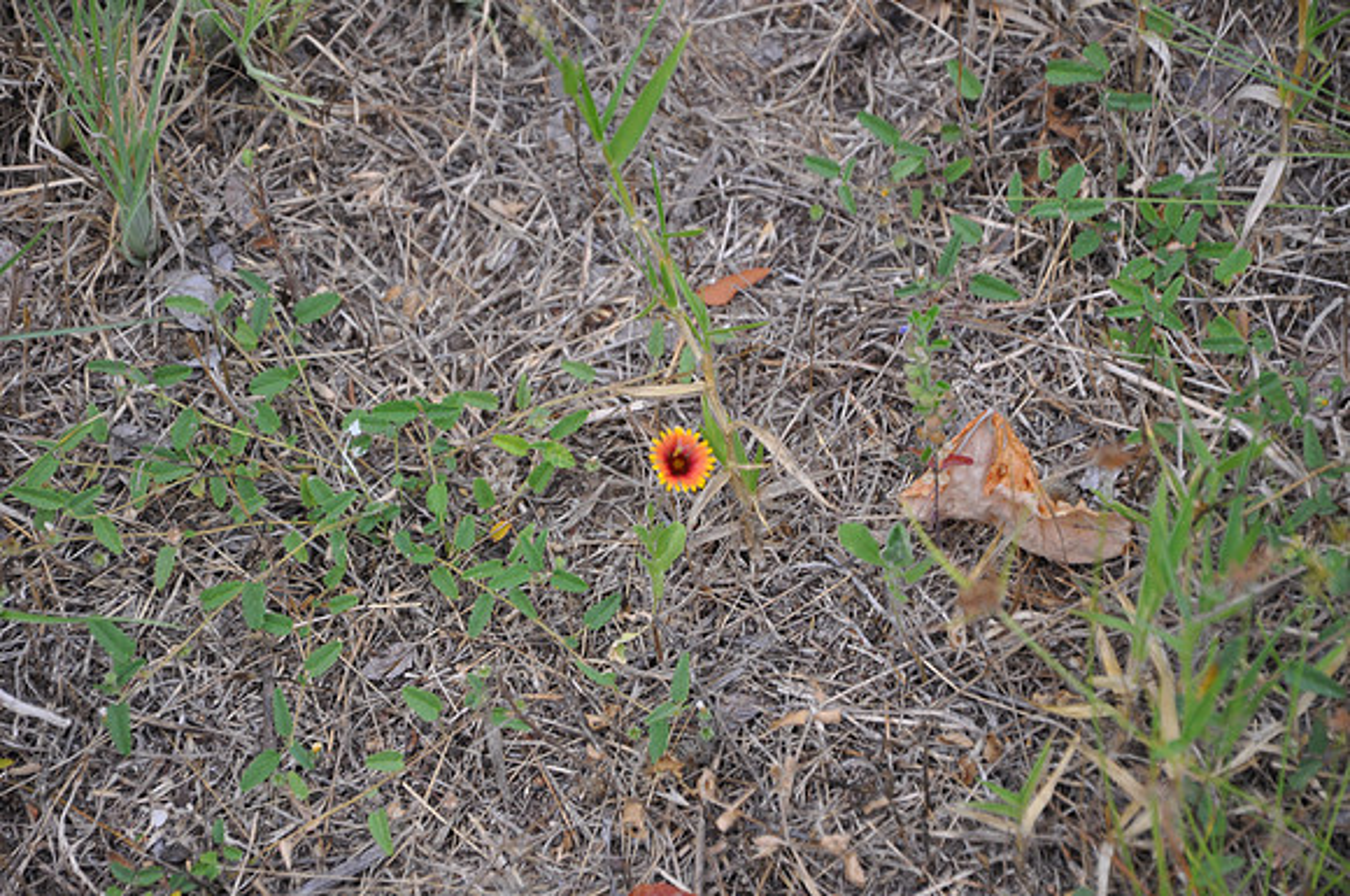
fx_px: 5898
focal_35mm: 158
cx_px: 675
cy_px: 448
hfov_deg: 13.1
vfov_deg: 8.7
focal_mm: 105
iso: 400
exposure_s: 1/80
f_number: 5.6
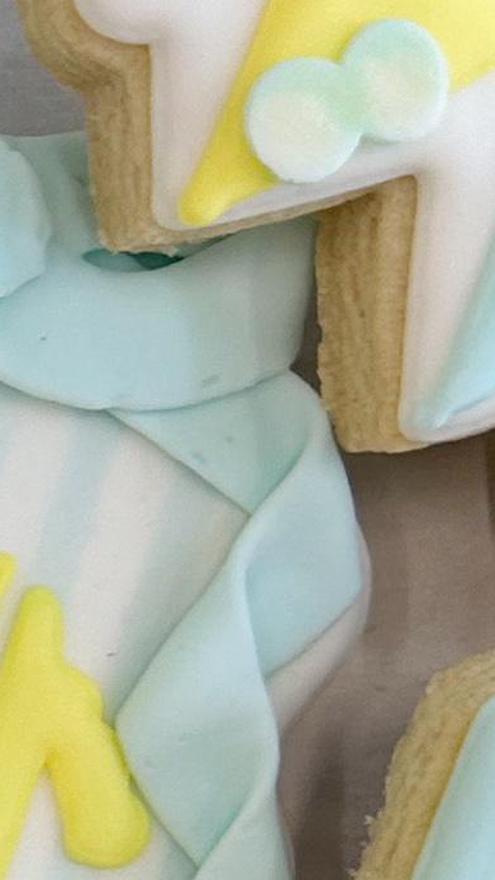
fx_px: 3873
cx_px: -1200
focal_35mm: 166
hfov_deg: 6.4
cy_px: 829
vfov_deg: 12.8
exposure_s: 1/120
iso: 40
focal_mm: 5.7
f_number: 1.5
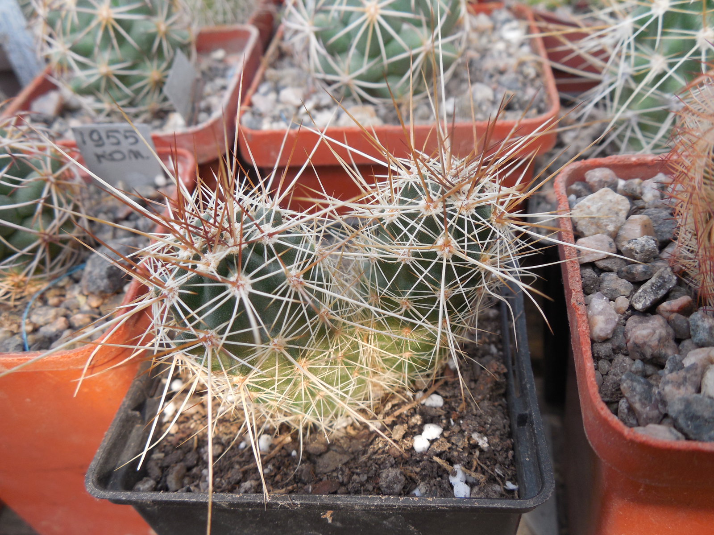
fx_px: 639
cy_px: 268
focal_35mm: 31
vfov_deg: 45.4
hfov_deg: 58.4
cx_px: 357
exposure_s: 1/80
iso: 125
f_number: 3.6
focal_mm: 5.6
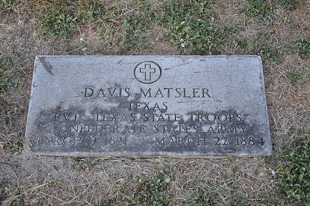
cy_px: 103
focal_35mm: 68
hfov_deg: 29.9
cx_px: 155
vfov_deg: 20.1
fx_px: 580
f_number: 5
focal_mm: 45
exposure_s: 1/100
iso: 400
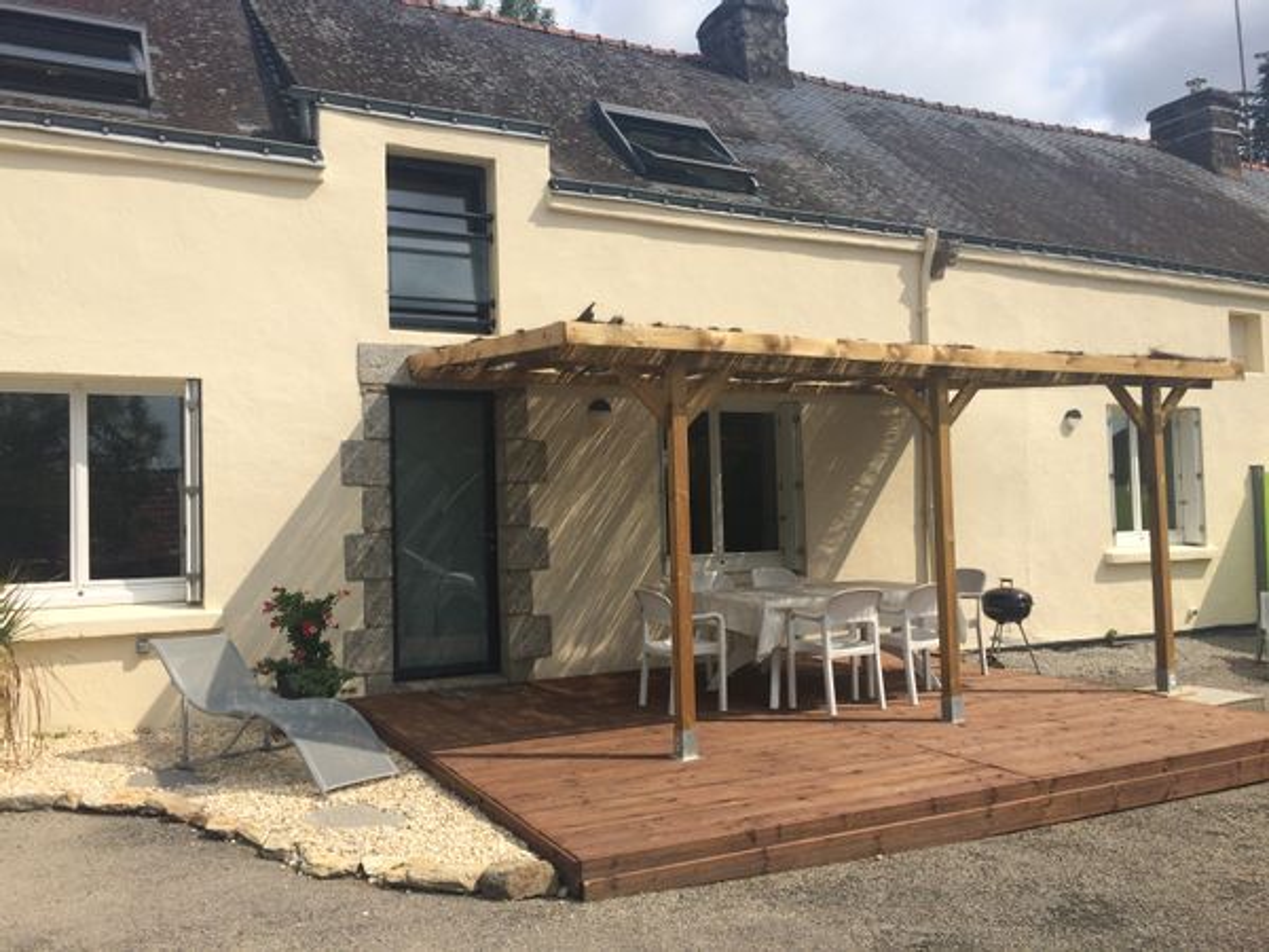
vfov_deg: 48.2
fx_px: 1063
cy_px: 476
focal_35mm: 29
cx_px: 634
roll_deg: +1.0
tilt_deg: +2.7
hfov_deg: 61.7
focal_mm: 4.15
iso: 32
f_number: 2.2
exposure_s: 1/3425
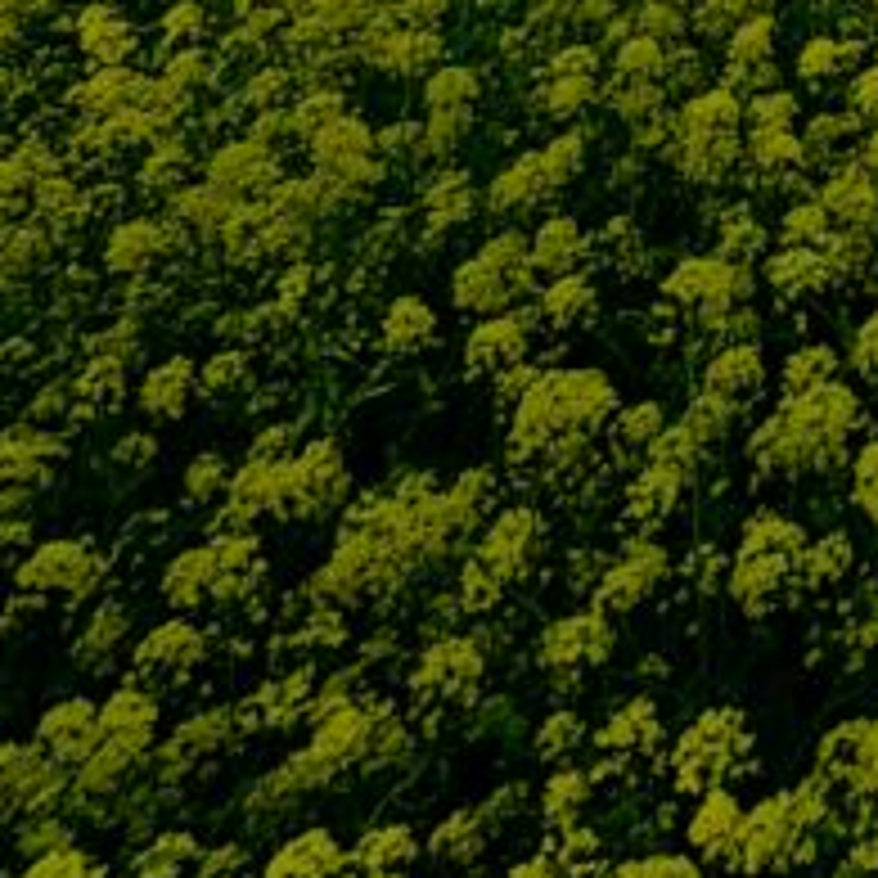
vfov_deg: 18.8
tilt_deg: -19.3
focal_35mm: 65
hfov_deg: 19.6
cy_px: -792
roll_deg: -2.0
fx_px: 1865
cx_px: 1585
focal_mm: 2.22
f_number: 2.2
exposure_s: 1/2985
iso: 50
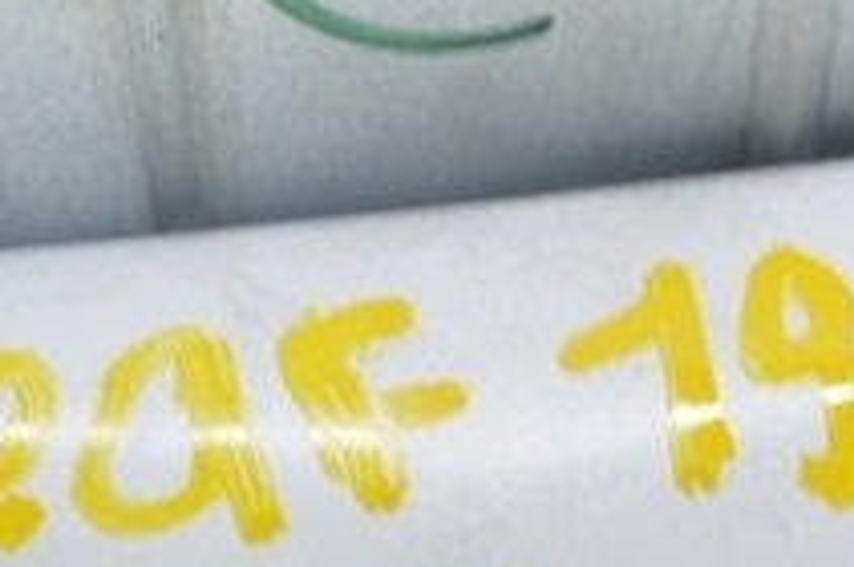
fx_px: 3790
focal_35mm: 160
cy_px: 751
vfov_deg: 8.4
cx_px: 550
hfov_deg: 12.8
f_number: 5.6
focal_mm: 22
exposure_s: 1/25
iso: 400
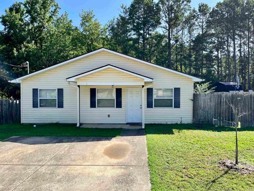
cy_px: 96
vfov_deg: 53.1
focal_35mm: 26
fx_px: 191
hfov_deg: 67.3
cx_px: 127
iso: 50
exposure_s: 1/1695
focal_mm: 5.1
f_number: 1.6
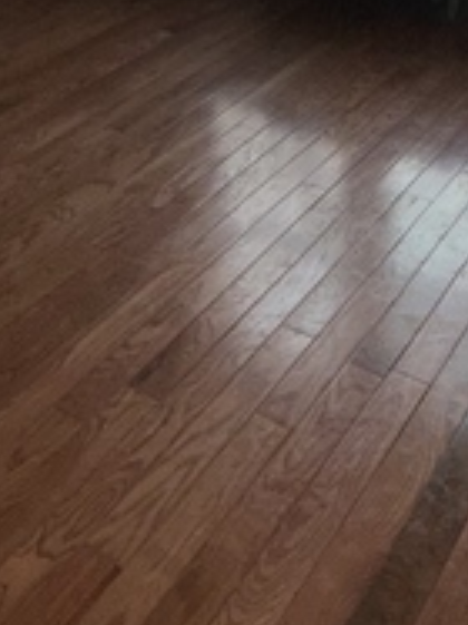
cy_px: 45
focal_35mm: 50
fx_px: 902
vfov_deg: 35.6
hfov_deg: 29.1
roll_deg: +1.9
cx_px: 221
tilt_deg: -23.7
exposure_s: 1/60
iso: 40
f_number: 2.2
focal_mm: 2.22
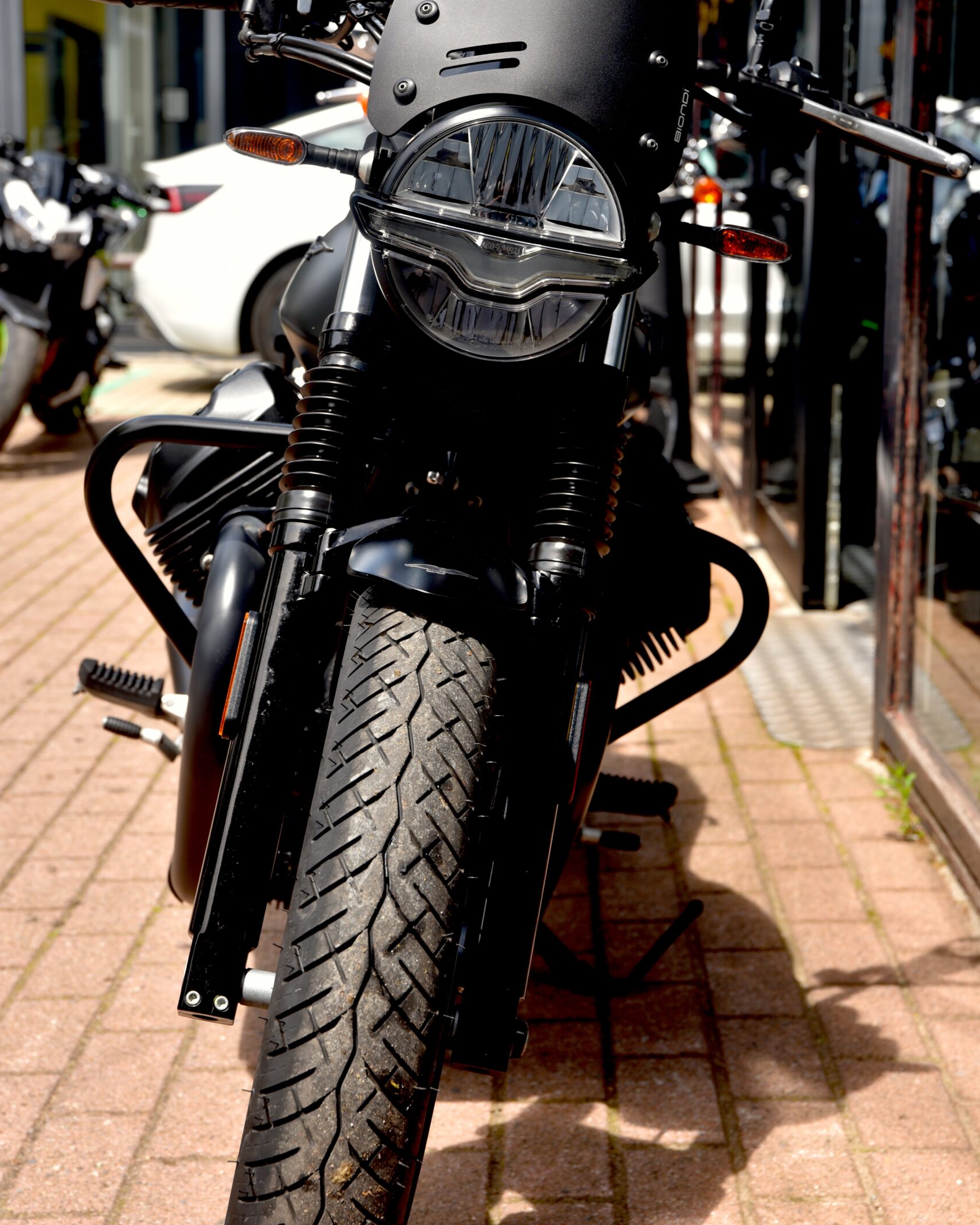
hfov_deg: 22.5
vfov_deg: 27.8
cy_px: 496
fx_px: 2465
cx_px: 491
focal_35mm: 68
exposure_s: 1/160
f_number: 6.3
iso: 100
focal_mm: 60
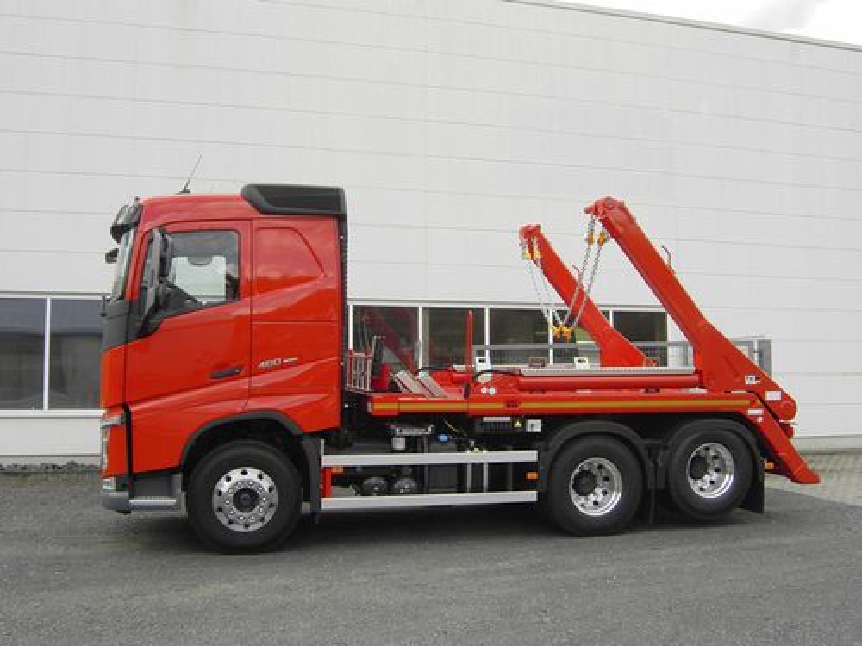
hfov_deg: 52.6
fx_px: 872
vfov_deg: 40.7
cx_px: 431
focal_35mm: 35
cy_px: 323
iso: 100
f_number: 5.6
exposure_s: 1/200
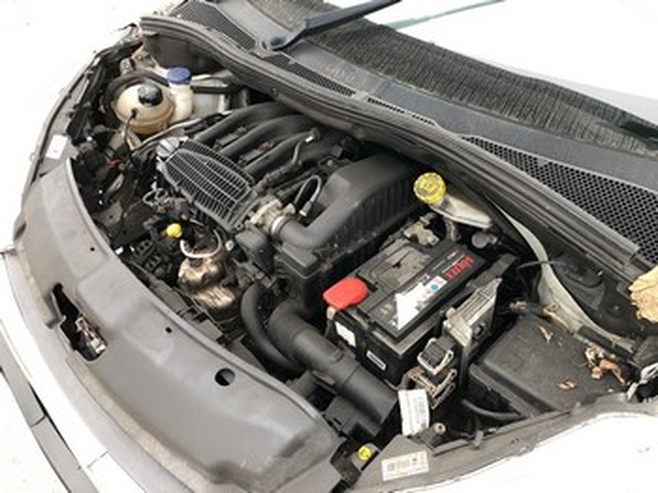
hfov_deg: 63.5
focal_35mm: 28
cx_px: 329
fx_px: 532
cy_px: 246
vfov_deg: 49.7
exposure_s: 1/40
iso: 25
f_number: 1.8
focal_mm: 4
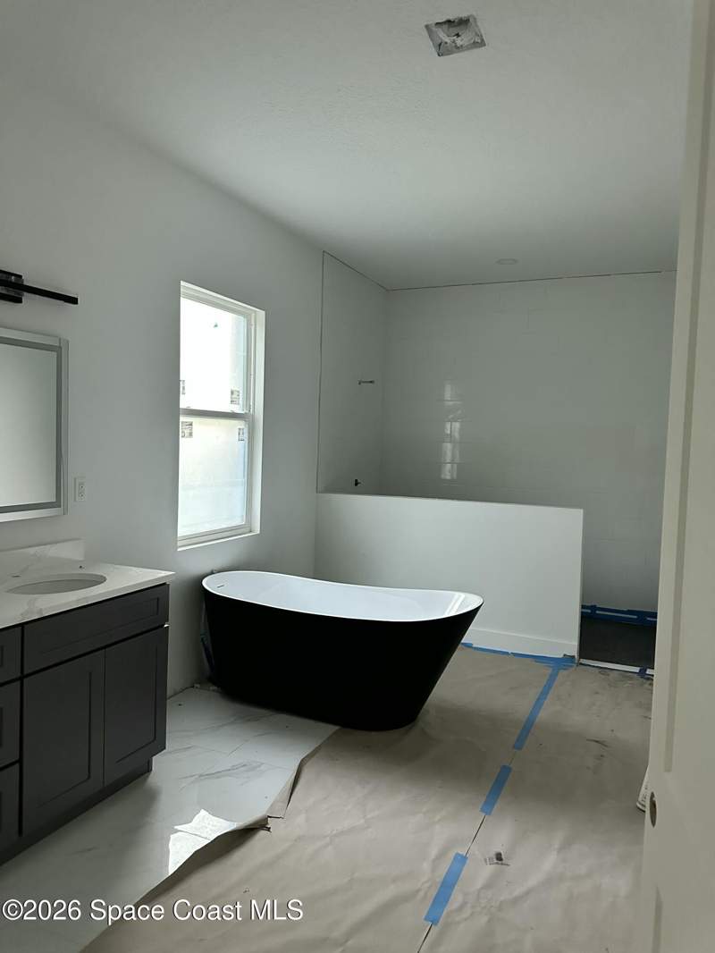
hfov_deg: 56.8
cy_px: 476
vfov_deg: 71.6
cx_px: 358
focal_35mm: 24
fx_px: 661
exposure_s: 1/60
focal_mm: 6.86
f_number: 1.78
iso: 640
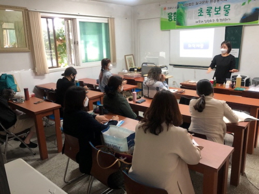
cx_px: 130
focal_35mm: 28
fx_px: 209
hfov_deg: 63.4
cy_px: 97
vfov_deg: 49.7
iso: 40
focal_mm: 4
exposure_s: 1/17
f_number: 1.8
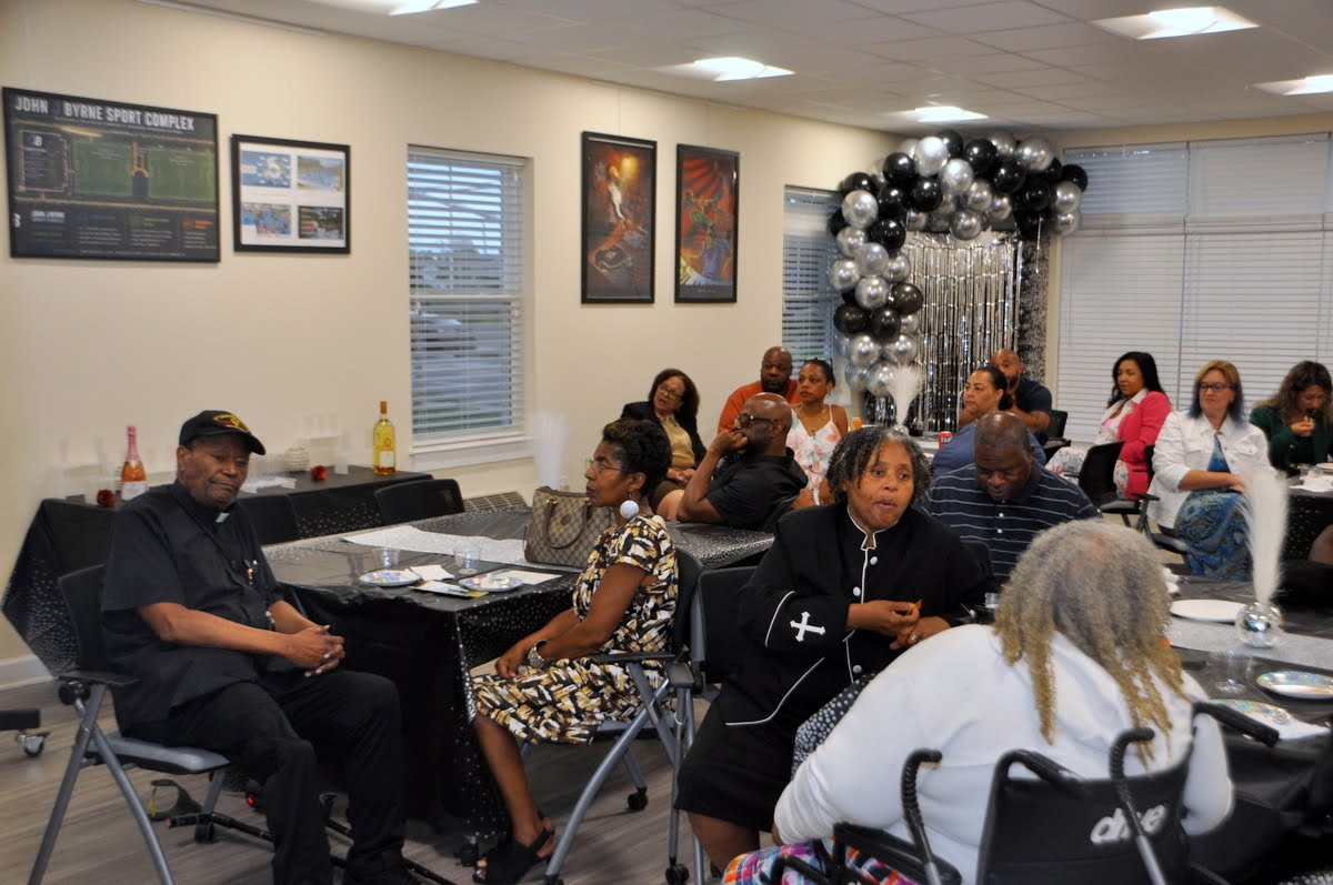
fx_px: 1498
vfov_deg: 32.9
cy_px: 442
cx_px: 666
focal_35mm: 40
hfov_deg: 48.0
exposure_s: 1/125
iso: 640
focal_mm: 27
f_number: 3.8
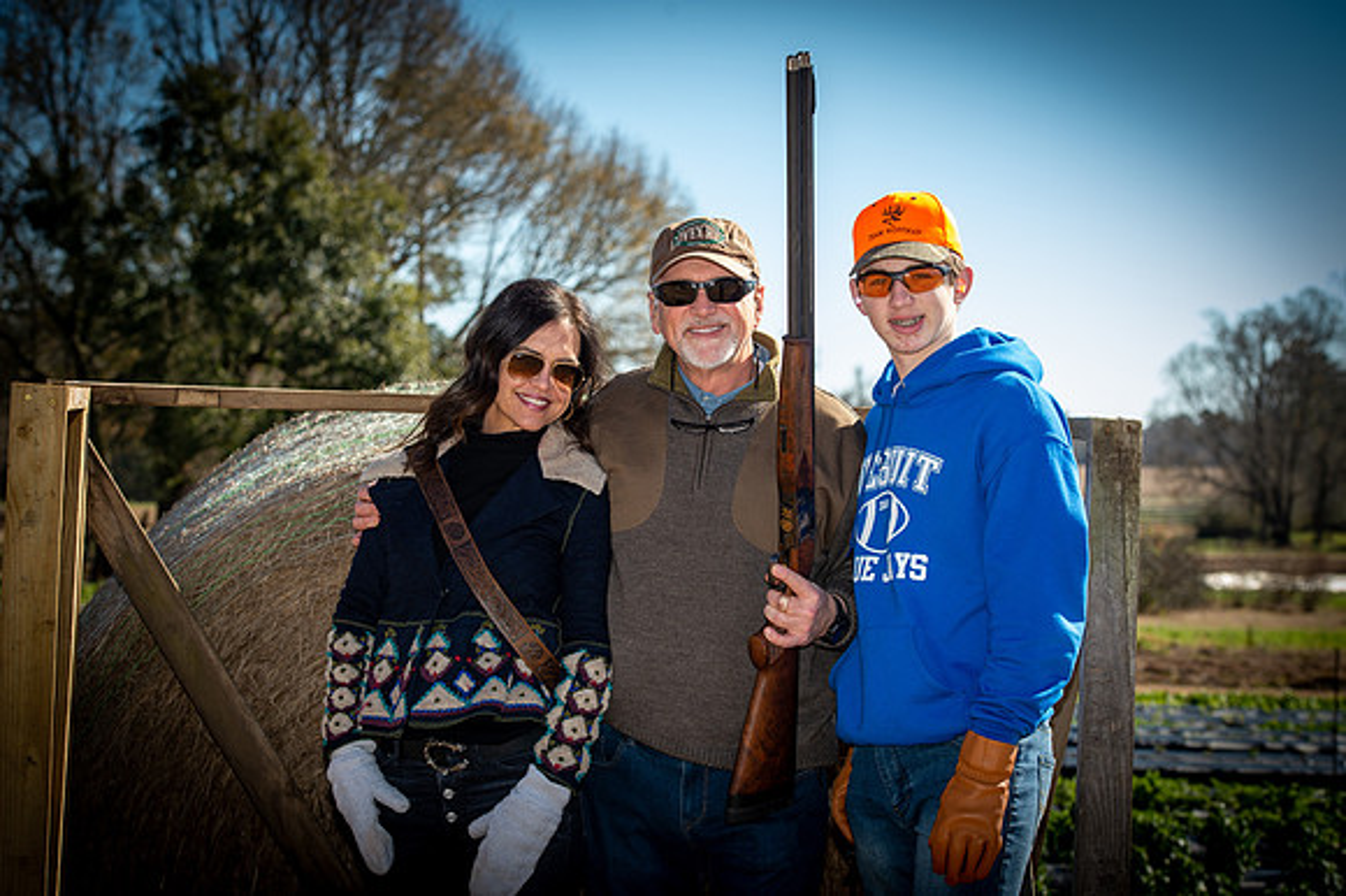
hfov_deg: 23.7
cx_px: 673
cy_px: 448
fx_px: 3213
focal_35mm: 86
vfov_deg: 15.9
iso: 125
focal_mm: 86
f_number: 6.3
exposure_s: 1/200
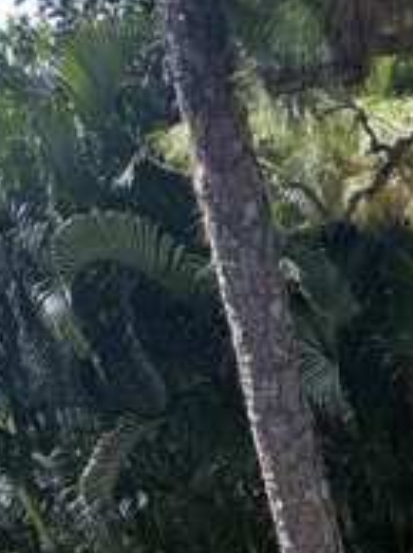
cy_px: 718
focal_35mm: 77
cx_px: 758
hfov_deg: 16.0
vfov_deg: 22.6
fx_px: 1228
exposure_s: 1/303
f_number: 2.2
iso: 40
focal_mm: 2.22
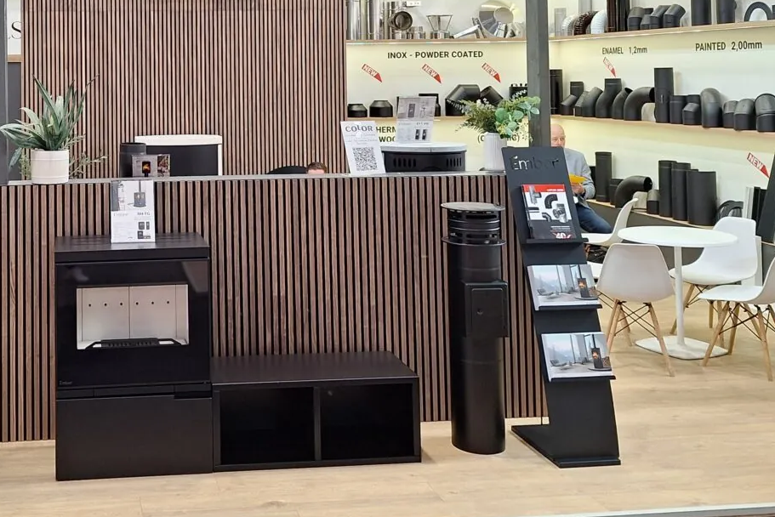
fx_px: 904
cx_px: 140
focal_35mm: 42
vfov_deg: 30.5
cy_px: 53
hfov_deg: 43.9
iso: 50
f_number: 1.8
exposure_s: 1/50
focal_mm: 5.54
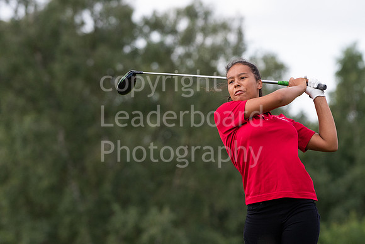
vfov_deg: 3.4
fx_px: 4107
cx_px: 182
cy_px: 122
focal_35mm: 405
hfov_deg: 5.1
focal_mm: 270
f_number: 6.3
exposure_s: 1/1600
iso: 1250
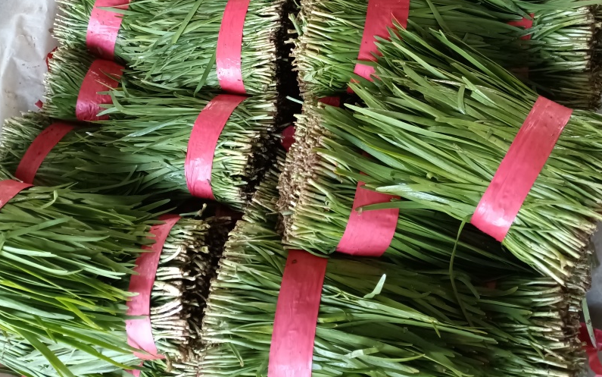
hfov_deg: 52.7
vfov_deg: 32.8
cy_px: 41
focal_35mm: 37
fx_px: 607
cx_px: 301
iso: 498
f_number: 1.8
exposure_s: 1/100
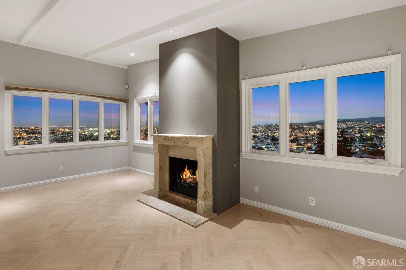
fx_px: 197
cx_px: 203
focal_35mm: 18
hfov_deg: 91.7
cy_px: 135
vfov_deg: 68.8
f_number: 9
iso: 200
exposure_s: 1/3
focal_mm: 17.5
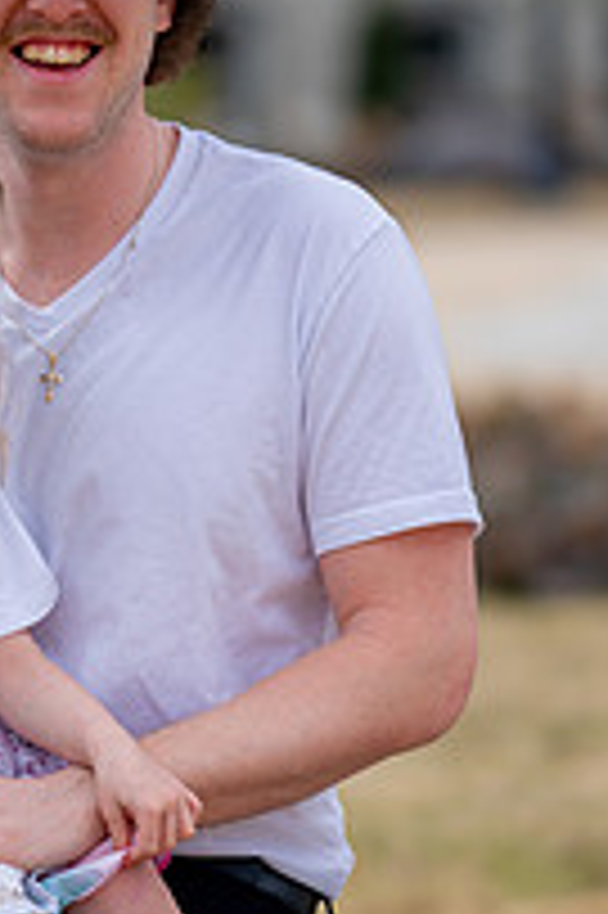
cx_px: -50
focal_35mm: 200
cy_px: 554
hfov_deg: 6.8
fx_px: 5075
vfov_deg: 10.3
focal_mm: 90
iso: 100
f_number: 2
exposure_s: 1/2500
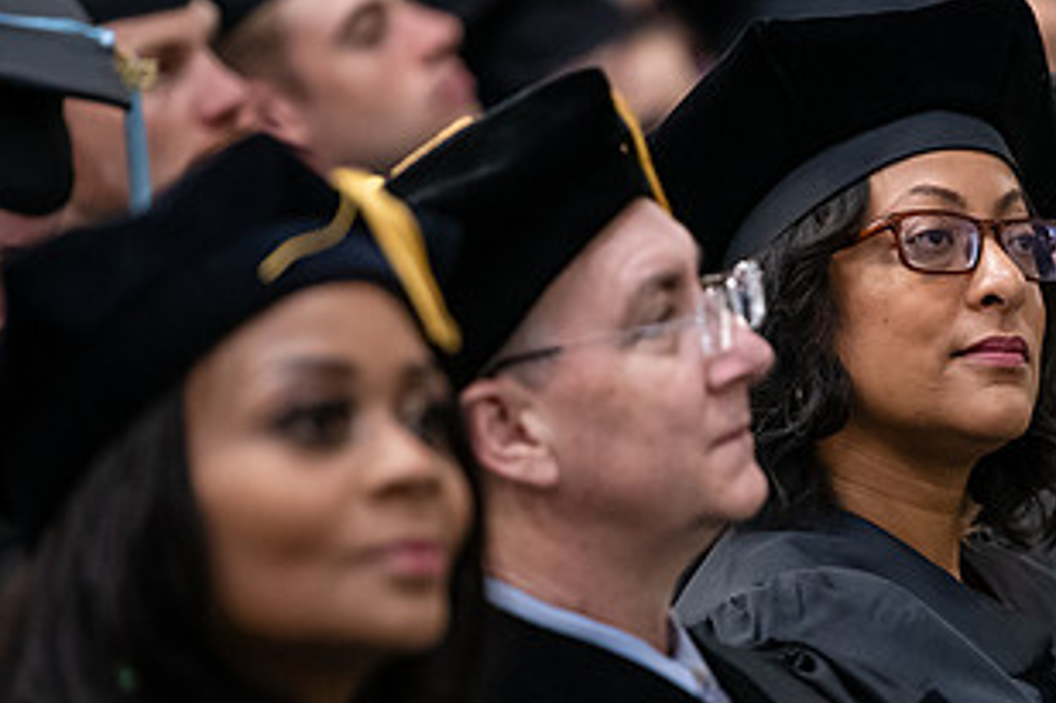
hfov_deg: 5.7
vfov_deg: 3.8
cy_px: 379
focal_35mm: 358
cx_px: 977
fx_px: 10495
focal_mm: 190
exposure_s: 1/200
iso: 2500
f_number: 2.8
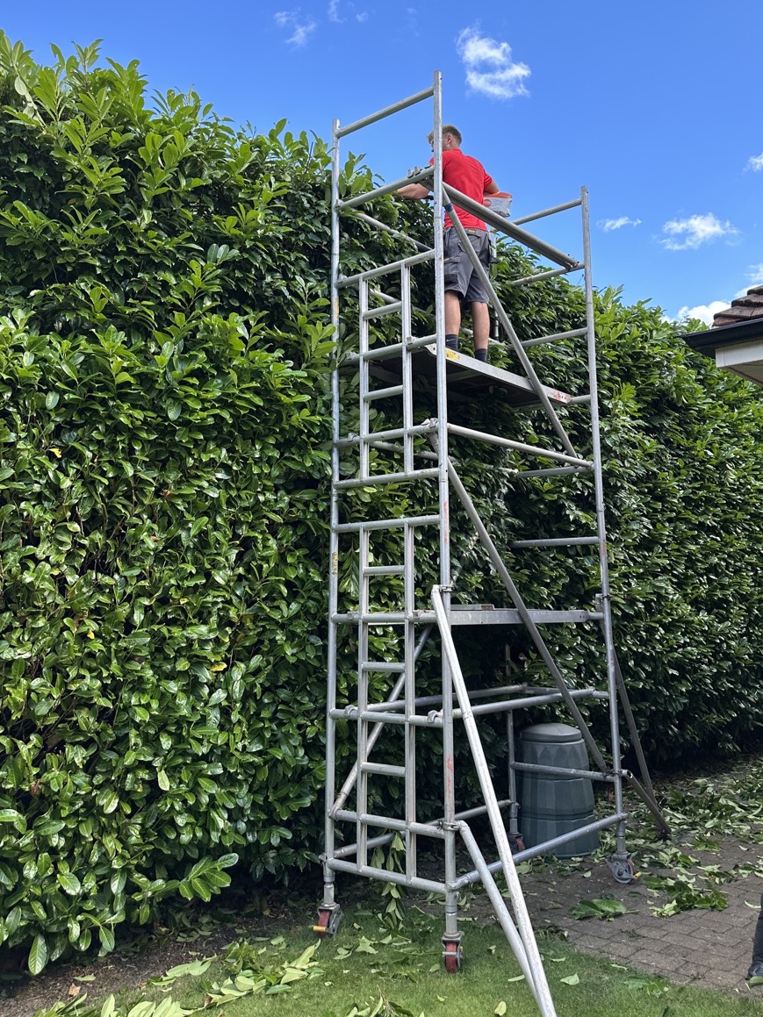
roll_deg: +3.2
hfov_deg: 48.2
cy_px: 414
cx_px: 407
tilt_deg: +14.5
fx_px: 852
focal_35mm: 29
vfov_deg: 61.2
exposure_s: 1/1412
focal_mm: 6.86
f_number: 1.78
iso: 80
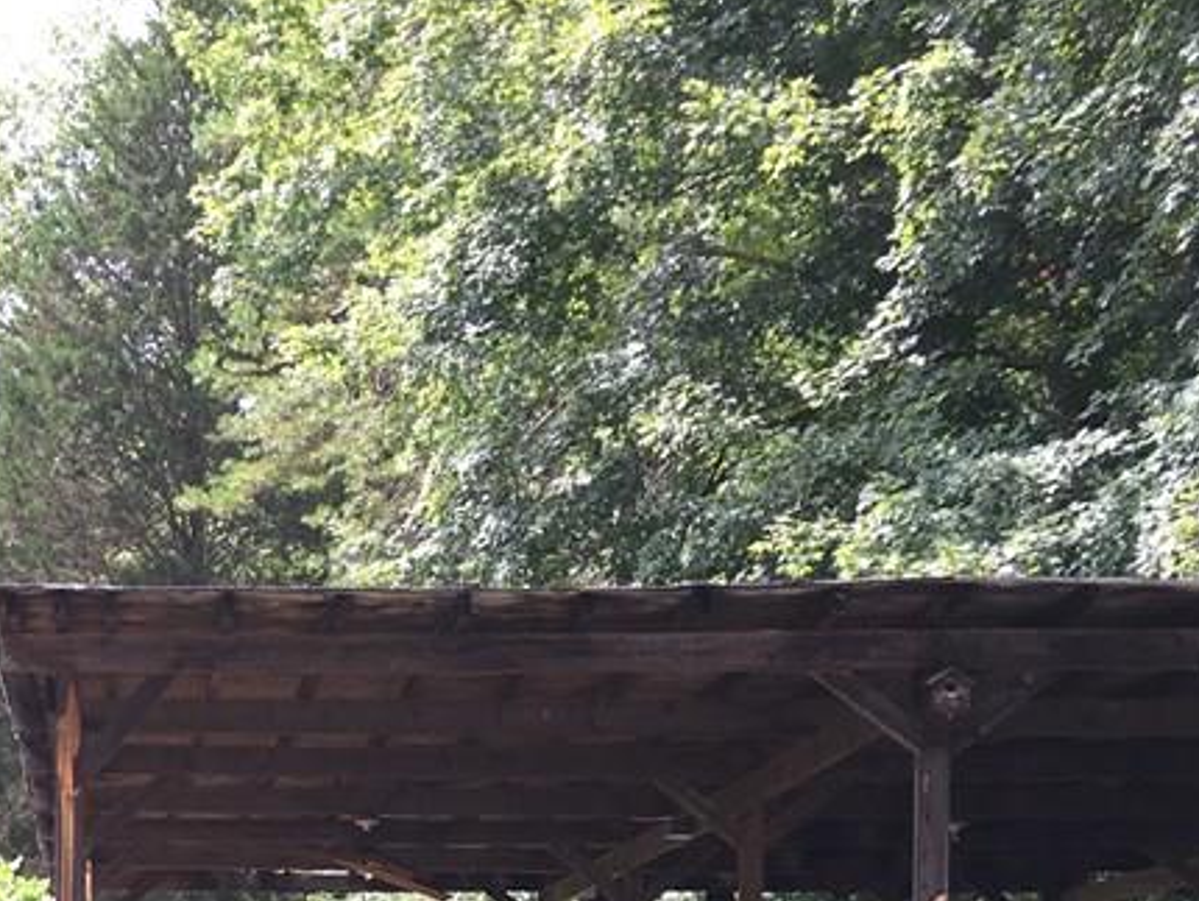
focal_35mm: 69
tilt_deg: +1.1
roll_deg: -0.6
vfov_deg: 20.5
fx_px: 2391
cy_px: 948
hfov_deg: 26.0
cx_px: -123
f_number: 2.2
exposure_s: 1/141
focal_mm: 4.15
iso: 25
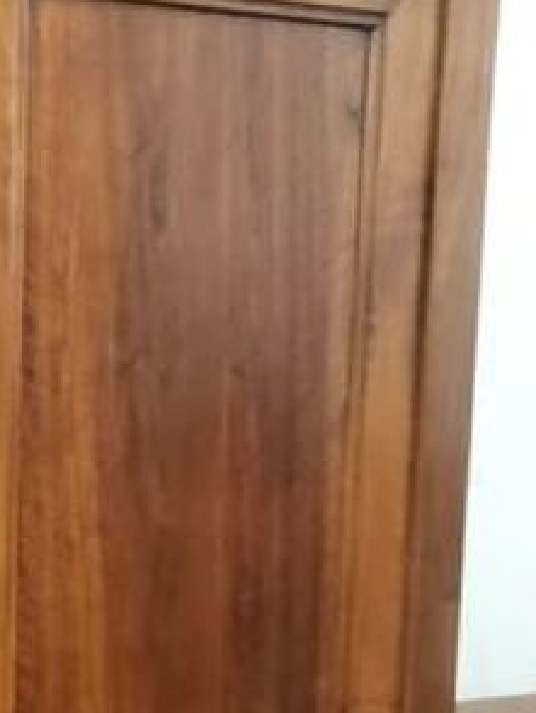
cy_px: 603
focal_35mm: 77
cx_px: -230
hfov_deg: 17.5
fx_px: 1587
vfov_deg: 24.8
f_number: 2.2
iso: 1000
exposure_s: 1/16.7
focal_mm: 2.26
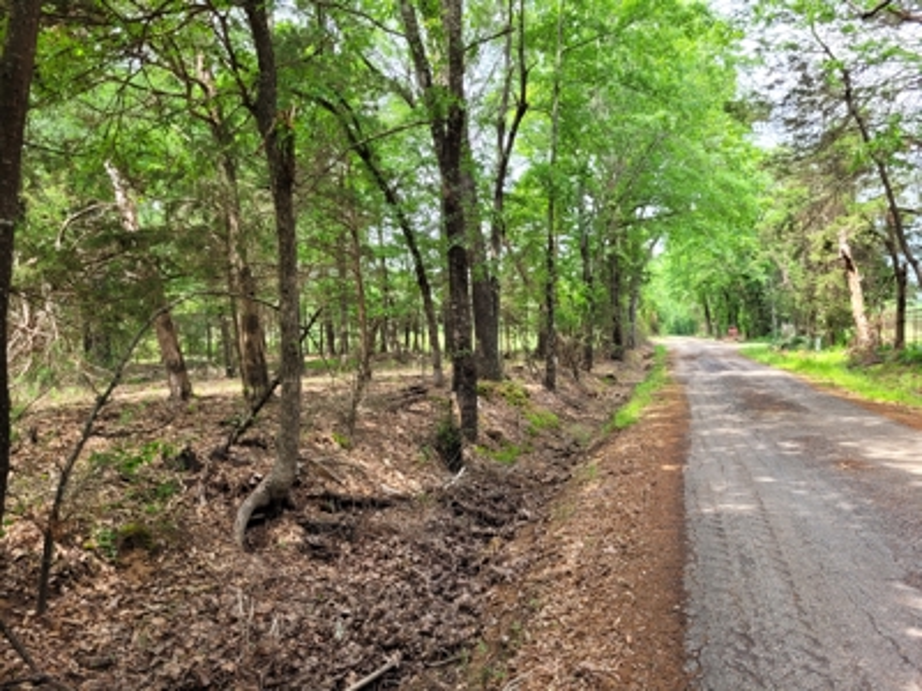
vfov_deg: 53.1
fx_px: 693
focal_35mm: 26
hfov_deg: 67.3
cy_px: 346
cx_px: 461
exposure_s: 1/191
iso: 40
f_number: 1.8
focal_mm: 5.4
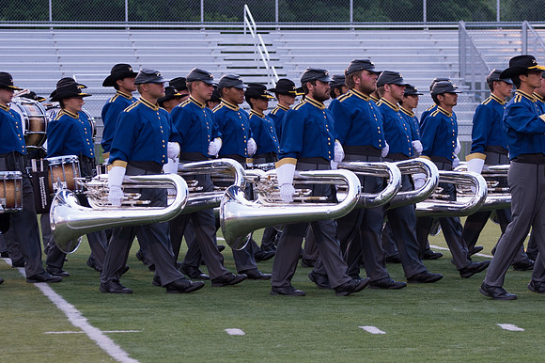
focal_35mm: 217
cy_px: 179
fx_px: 3280
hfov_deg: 9.5
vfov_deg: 6.3
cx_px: 345
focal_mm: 100
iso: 720
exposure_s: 1/160
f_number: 4.5
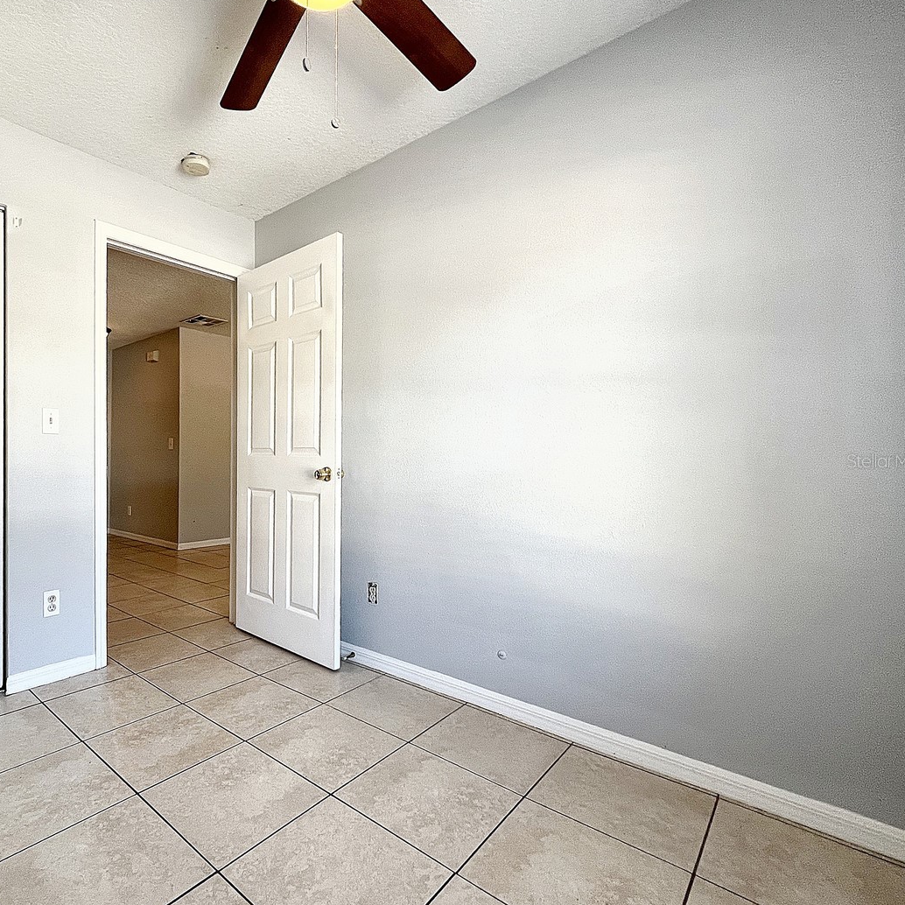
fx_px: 473
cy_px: 460
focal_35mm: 16
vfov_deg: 87.4
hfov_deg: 84.3
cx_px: 299
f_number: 1.8
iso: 125
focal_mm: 1.6
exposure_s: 1/120
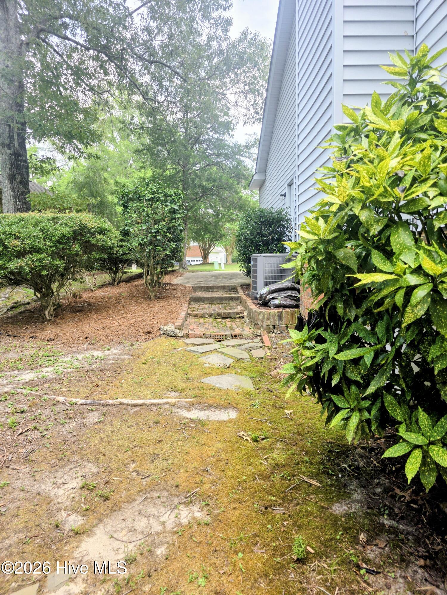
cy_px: 298
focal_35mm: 23
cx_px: 224
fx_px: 396
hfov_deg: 58.9
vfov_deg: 73.9
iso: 32
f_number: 1.7
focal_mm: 6.3
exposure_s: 1/359
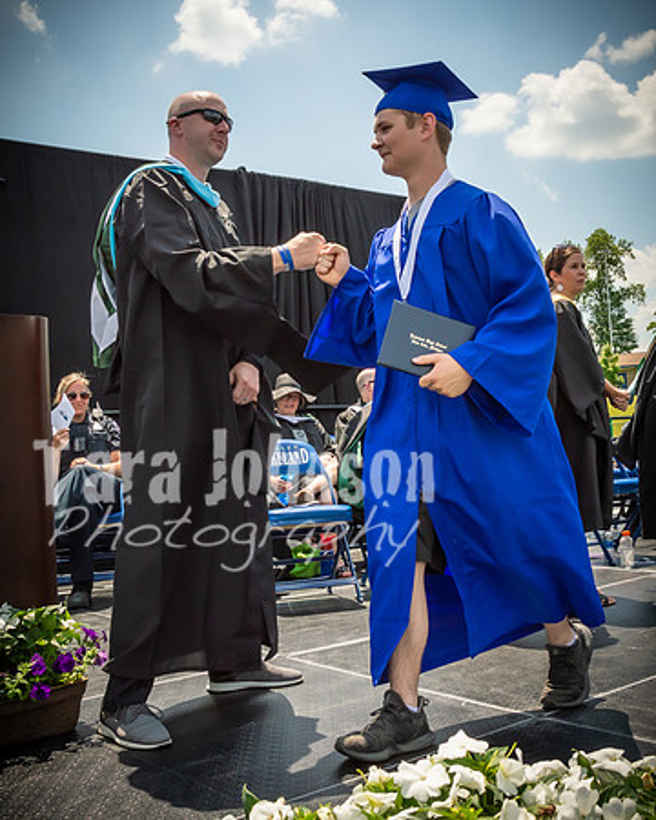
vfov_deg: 46.6
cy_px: 373
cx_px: 404
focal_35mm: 39
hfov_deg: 37.9
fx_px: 950
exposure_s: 1/800
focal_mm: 17
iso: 200
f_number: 7.1
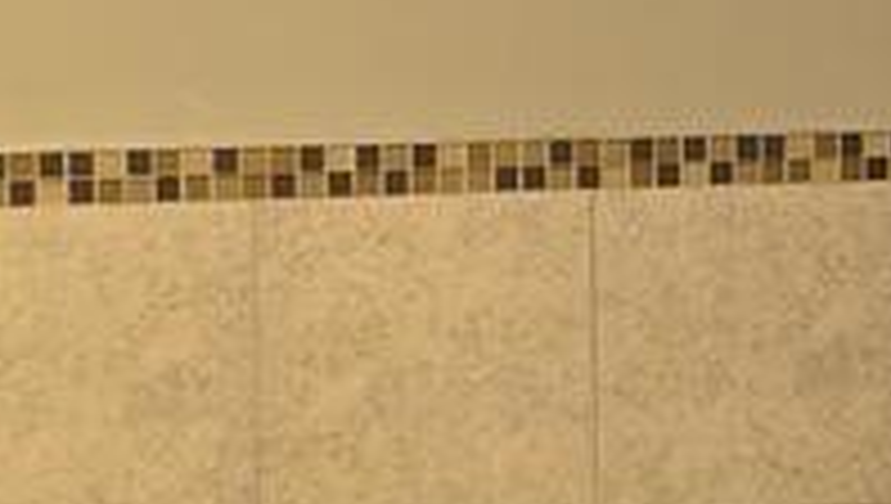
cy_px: 18
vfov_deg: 6.7
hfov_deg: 11.6
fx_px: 4306
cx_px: 1004
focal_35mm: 182
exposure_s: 1/60
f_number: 1.7
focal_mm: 6.3
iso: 64
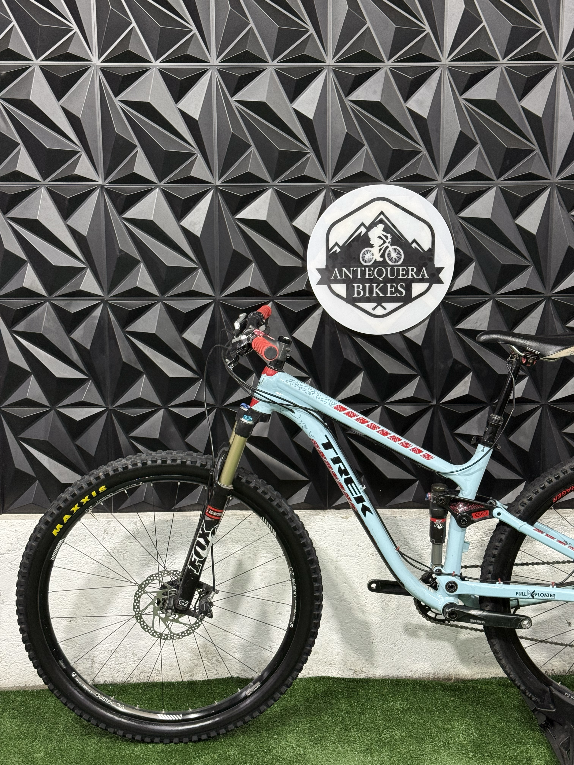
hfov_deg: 30.3
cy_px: 382
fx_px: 1061
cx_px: 287
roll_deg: -0.7
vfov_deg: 39.7
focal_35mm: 48
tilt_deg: -9.6
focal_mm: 6.76
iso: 125
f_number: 1.78
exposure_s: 1/60
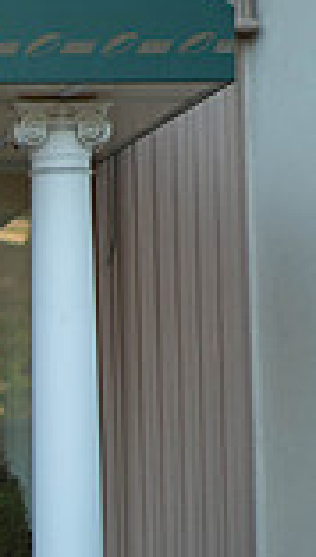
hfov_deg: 3.7
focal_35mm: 328
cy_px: 479
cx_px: -415
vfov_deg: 6.6
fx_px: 4857
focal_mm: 85
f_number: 2
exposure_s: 1/1000
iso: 250
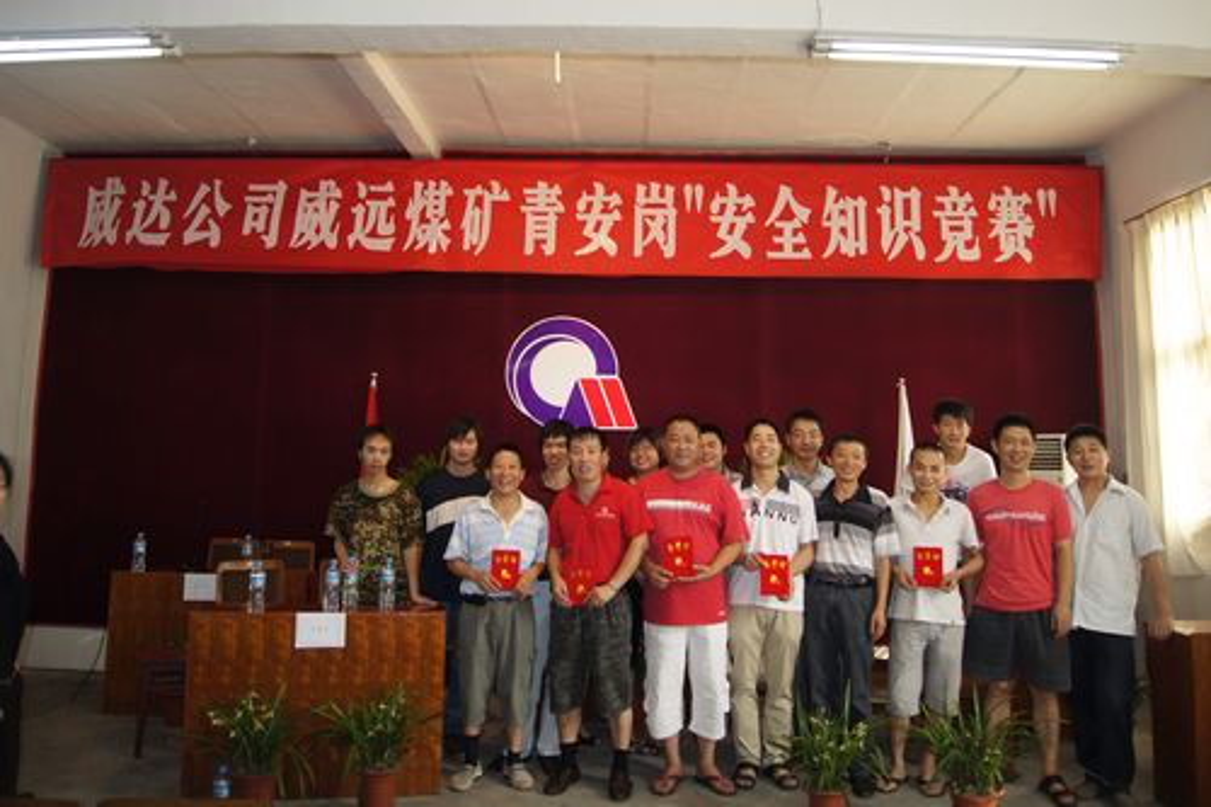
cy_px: 404
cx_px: 606
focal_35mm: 27
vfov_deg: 47.9
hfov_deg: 67.4
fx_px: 908
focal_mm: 18
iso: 320
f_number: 3.5
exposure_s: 1/60
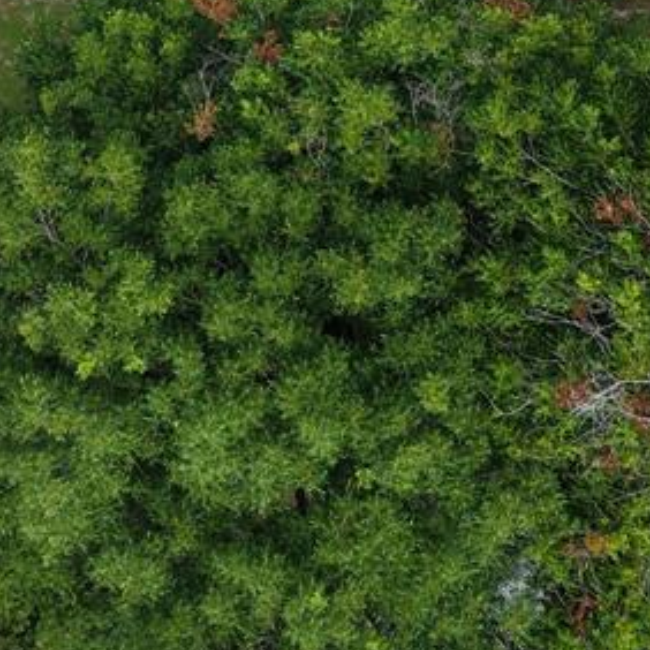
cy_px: -182
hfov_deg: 22.5
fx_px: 1636
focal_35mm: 77
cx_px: 290
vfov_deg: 20.6
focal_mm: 8.67
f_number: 1.8
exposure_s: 1/3000
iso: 180
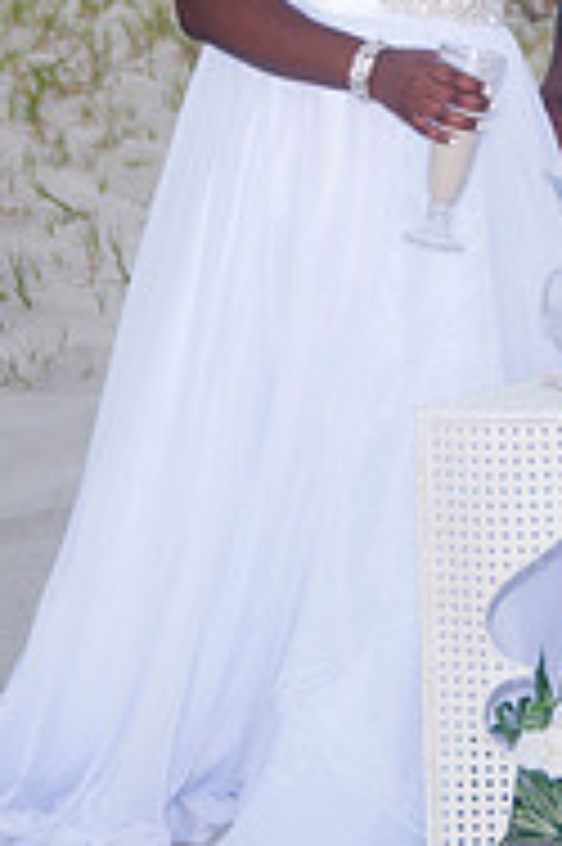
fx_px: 5466
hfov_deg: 5.9
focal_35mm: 233
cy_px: 45
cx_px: 578
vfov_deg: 8.8
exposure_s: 1/125
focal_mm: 65
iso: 200
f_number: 5.6
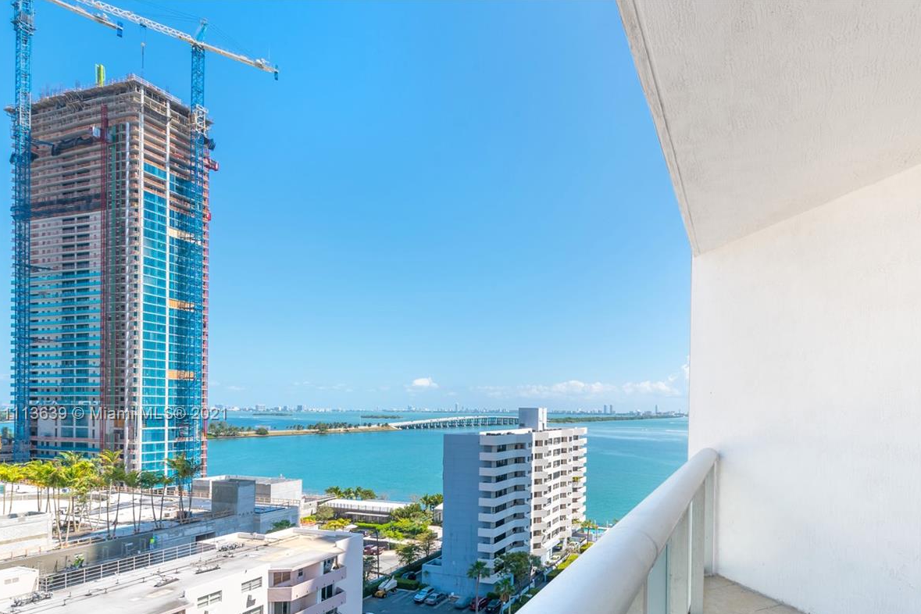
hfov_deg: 84.3
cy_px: 415
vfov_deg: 62.8
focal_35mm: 19
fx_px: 486
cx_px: 603
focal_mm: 14
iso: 160
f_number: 11
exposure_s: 1/200
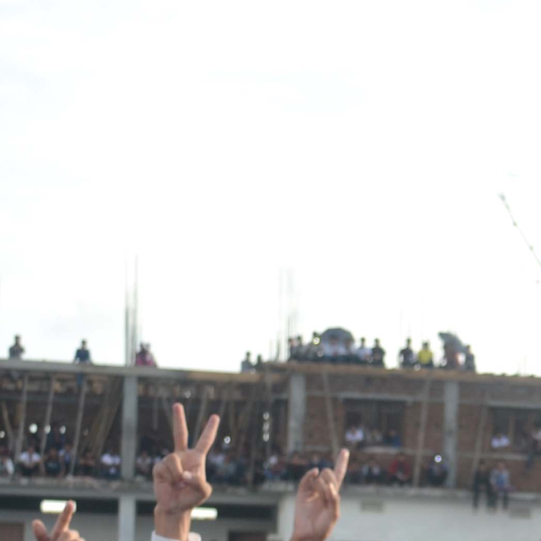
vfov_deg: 12.7
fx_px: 2369
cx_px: 906
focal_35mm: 134
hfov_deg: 12.2
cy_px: 630
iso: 100
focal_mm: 24
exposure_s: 1/200
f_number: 4
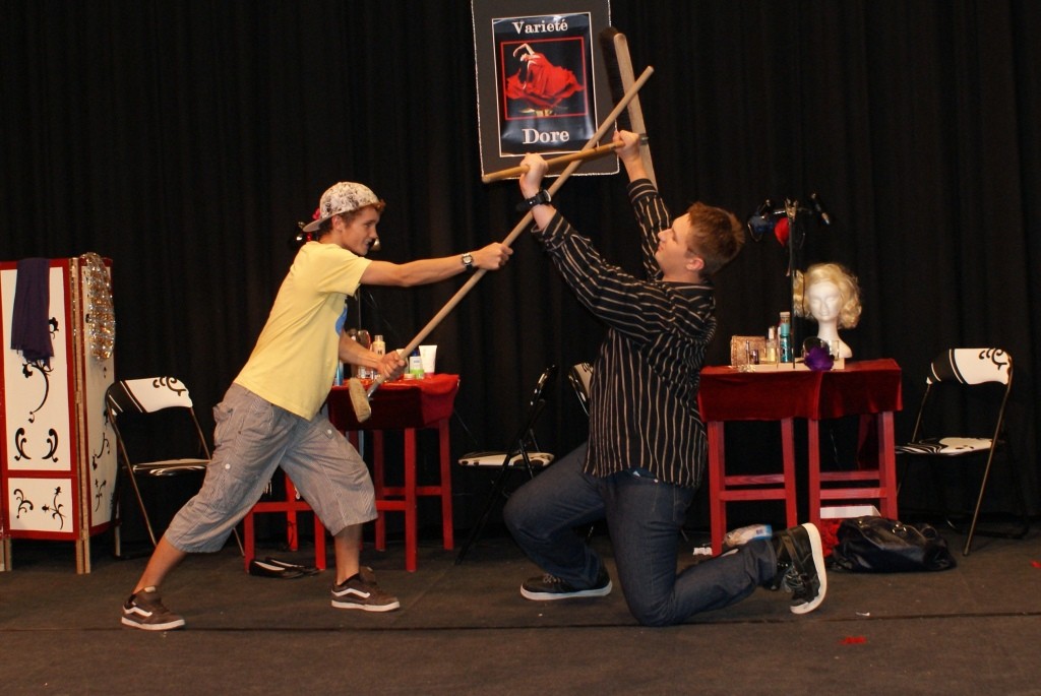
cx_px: 520
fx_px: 1129
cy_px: 348
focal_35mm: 39
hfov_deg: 49.5
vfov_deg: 34.3
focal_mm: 26
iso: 400
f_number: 5.6
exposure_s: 1/60
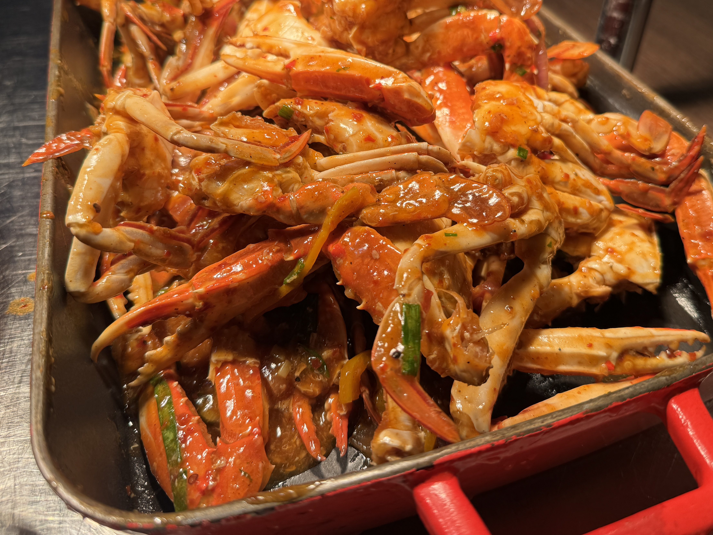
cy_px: 190
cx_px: 398
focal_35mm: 31
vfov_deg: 44.9
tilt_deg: -38.5
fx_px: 639
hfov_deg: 58.2
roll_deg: -1.7
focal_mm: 6.86
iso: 64
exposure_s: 1/142
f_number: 1.78
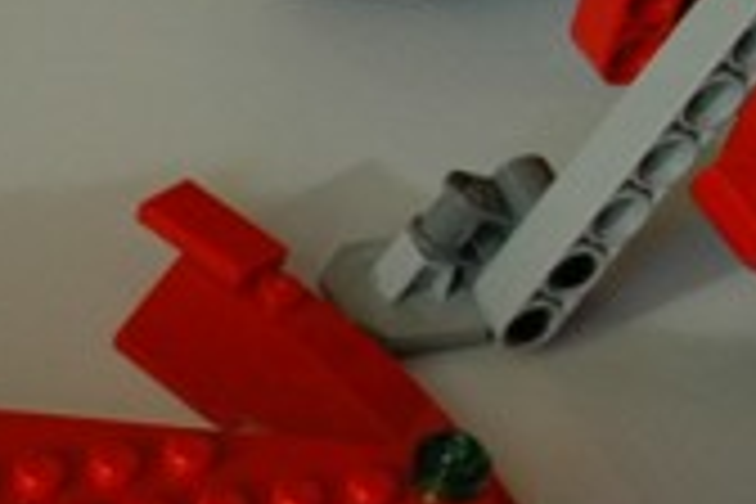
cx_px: -950
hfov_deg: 9.3
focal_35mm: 202
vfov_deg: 6.6
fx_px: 4235
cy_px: 1076
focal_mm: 25
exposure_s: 1/160
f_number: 6.3
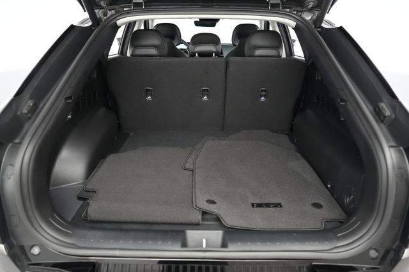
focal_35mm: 24
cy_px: 136
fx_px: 273
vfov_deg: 53.1
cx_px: 204
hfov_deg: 73.8
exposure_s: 1/160
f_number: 2.8
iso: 8000
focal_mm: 24
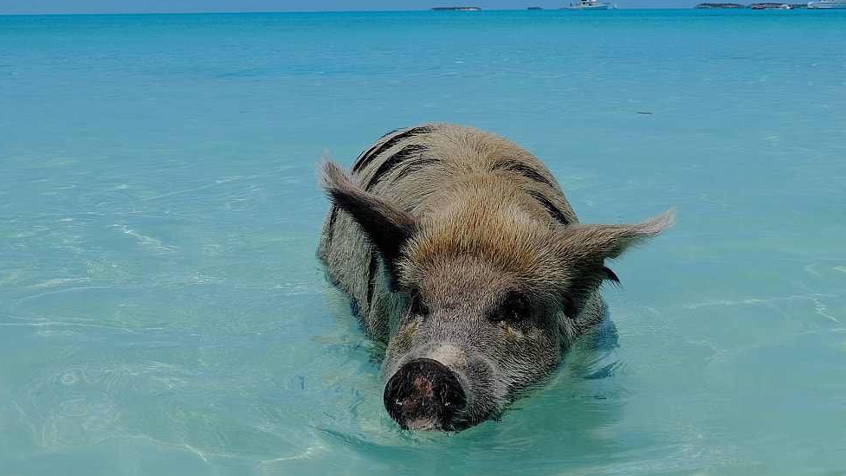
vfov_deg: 20.0
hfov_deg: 34.6
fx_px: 1346
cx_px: 544
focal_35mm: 60
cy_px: 173
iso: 200
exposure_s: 1/1250
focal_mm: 23
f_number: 8
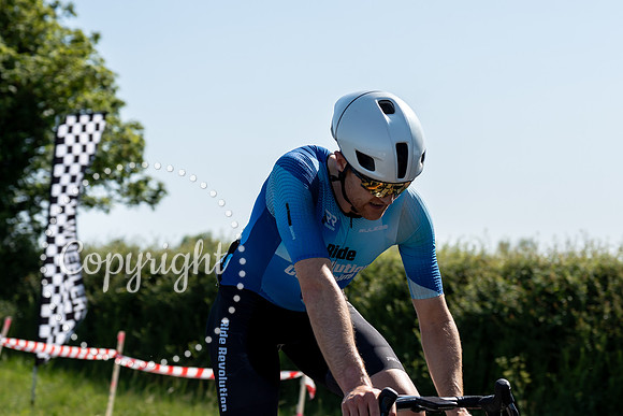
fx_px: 1707
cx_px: 439
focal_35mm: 99
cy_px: 123
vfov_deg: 13.9
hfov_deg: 20.6
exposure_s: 1/1250
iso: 100
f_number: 4.5
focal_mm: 70
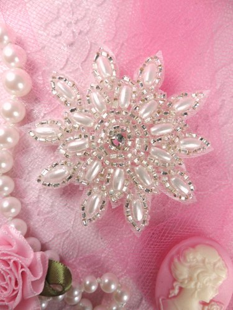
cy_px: 155
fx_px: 242
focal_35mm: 27
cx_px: 116
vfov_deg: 65.3
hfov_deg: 51.4
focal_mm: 4.9
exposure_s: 1/250
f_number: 3.5
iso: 80
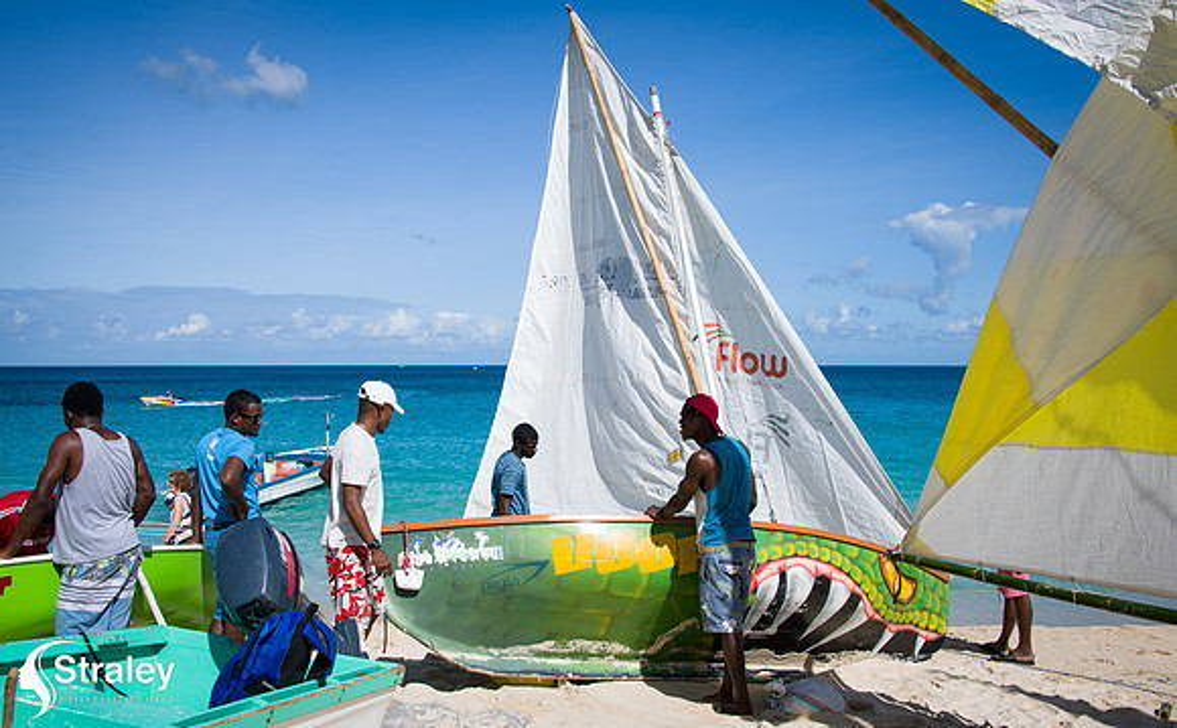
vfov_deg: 34.6
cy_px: 392
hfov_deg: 53.5
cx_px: 589
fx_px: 1167
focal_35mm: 36
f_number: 9
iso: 64
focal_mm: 34
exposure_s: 1/320
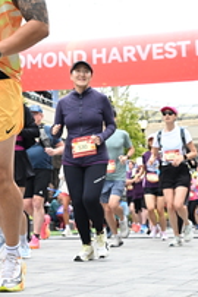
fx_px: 694
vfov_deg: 24.0
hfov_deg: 16.2
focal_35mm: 84
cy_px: 82
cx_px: 58
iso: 2000
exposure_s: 1/640
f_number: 4
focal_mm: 31
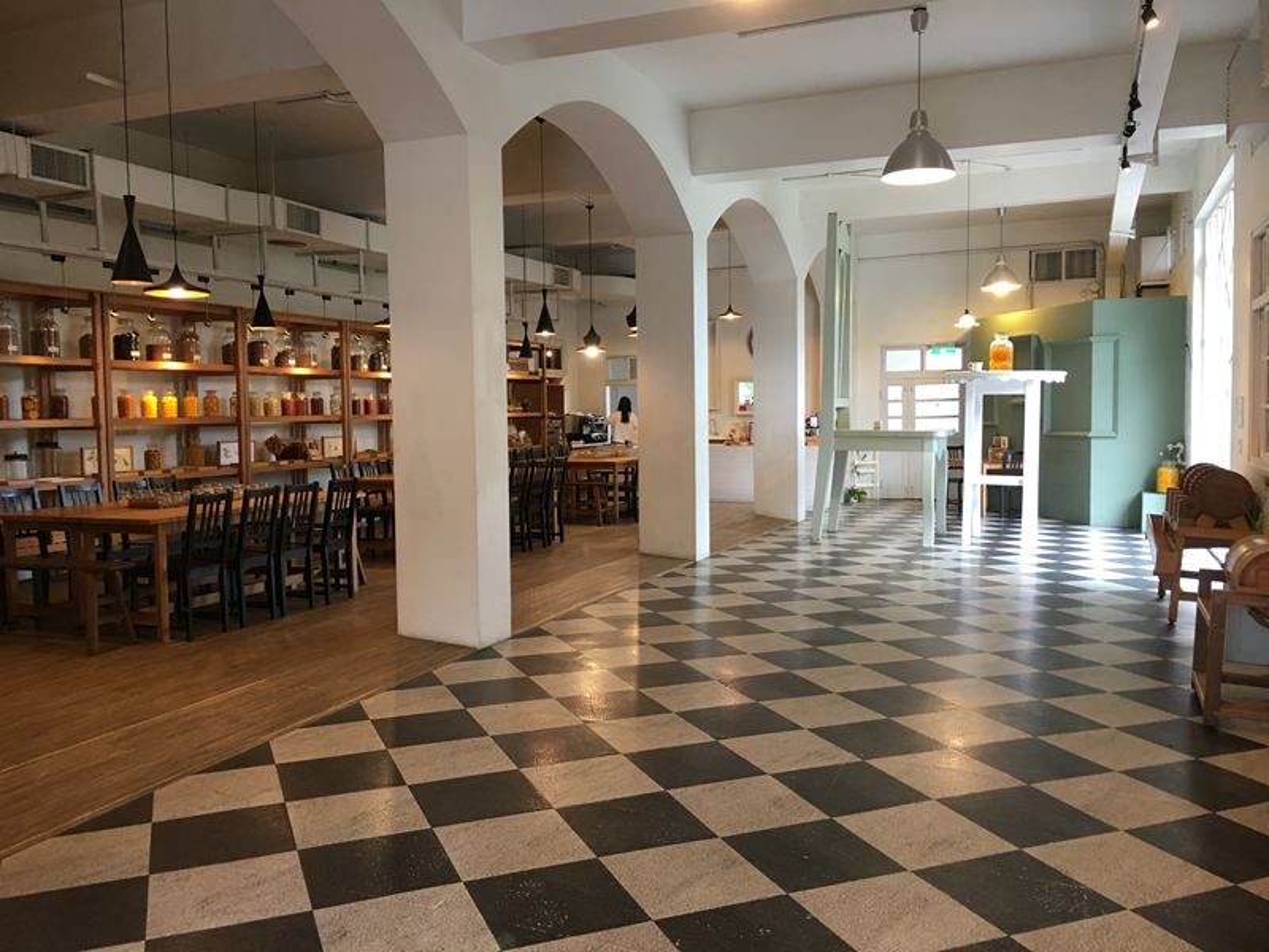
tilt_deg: -2.1
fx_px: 1063
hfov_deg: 61.7
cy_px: 476
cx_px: 634
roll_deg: +0.0
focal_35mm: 29
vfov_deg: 48.2
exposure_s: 1/15
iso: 50
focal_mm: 4.15
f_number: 2.2
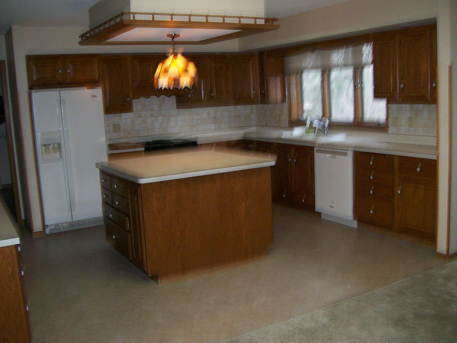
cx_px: 228
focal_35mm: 36
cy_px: 172
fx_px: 475
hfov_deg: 51.4
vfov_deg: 39.7
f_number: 2.7
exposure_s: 1/64
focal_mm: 6
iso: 140
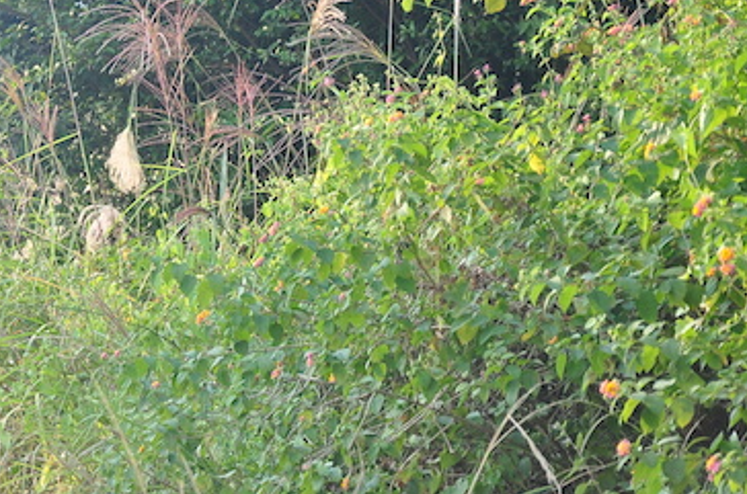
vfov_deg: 5.2
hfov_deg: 7.8
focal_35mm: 264
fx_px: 5466
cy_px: 354
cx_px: -57
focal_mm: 80
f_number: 5.3
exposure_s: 1/250
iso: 400
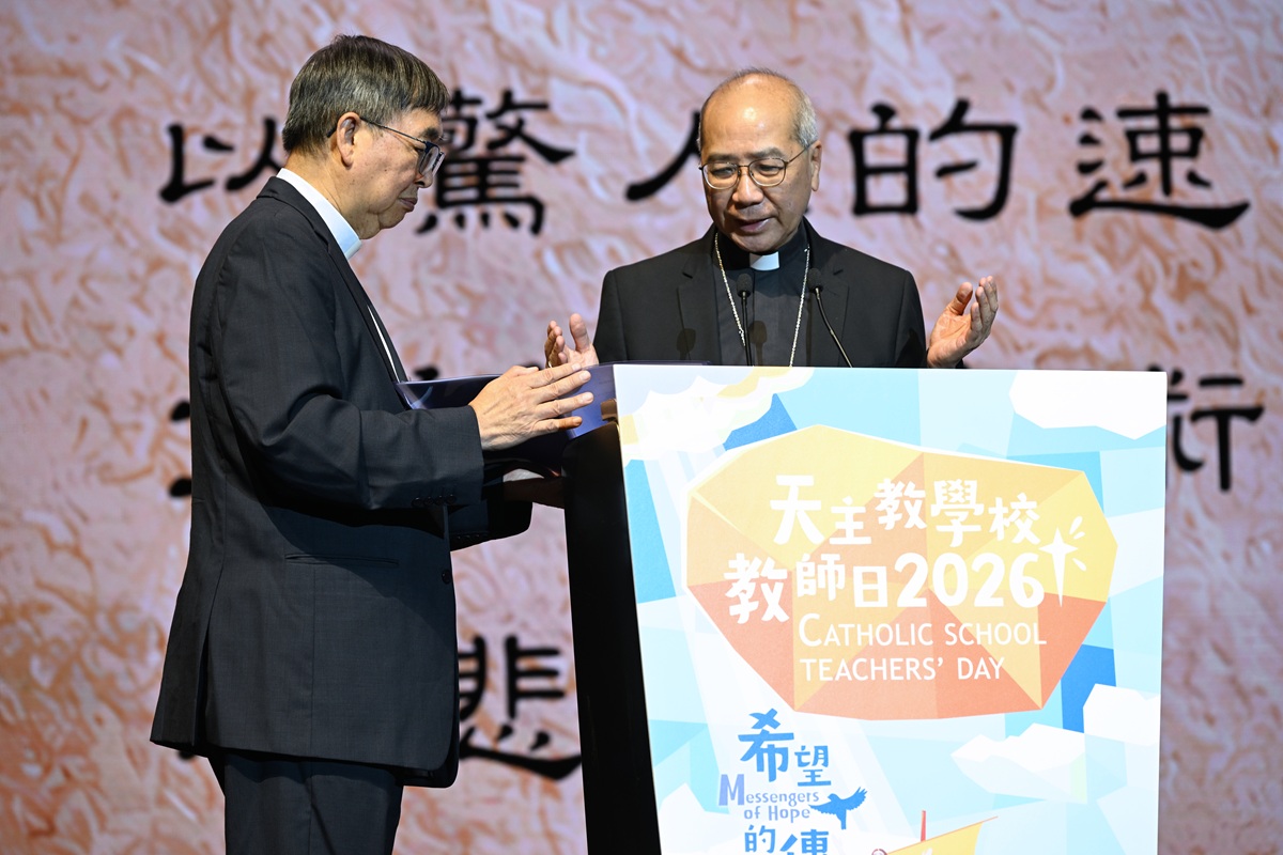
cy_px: 428
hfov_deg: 18.6
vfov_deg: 12.5
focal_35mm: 110
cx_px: 642
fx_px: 3920
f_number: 4.5
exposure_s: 1/80
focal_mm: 110
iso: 500
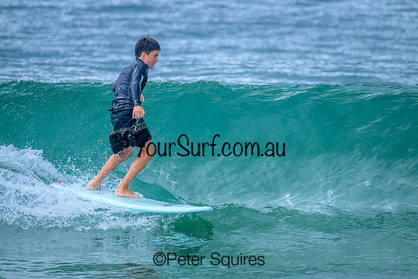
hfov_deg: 3.1
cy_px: 129
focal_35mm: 659
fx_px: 7649
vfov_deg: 2.1
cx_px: 205
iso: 2200
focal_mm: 560
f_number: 8
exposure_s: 1/2000
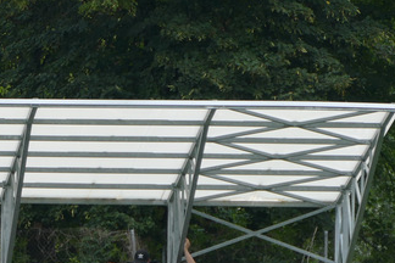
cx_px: -176
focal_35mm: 678
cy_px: 318
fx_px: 7439
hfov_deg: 3.0
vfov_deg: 2.0
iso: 125
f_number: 4
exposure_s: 1/250
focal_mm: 69.6
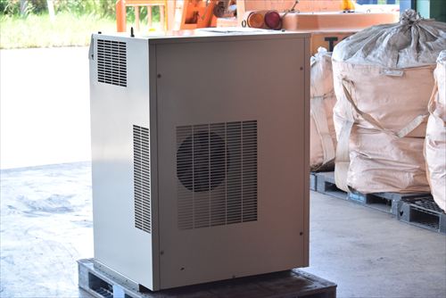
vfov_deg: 16.6
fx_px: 1023
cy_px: 149
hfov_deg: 24.6
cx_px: 223
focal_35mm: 82
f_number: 6.3
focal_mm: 55
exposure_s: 1/400
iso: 1250
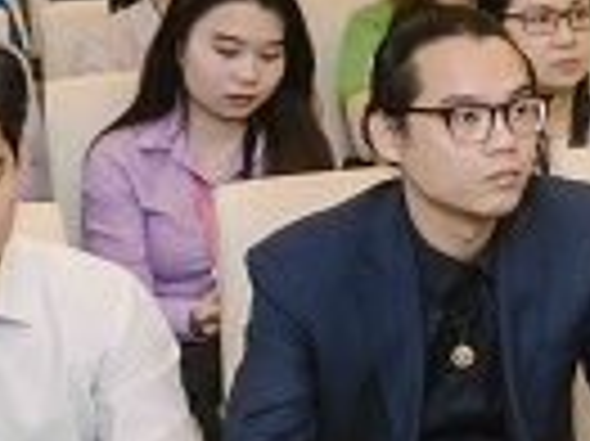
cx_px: 1266
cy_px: -104
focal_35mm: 163
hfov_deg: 10.8
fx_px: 2775
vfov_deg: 9.0
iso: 2000
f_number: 3.5
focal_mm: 24.6
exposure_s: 1/160
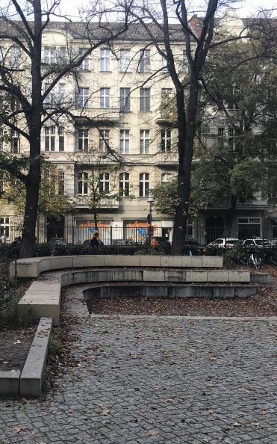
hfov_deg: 31.0
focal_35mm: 40
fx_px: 483
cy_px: 223
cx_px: 46
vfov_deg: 49.3
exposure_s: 1/523
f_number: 1.8
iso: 20
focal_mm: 3.99
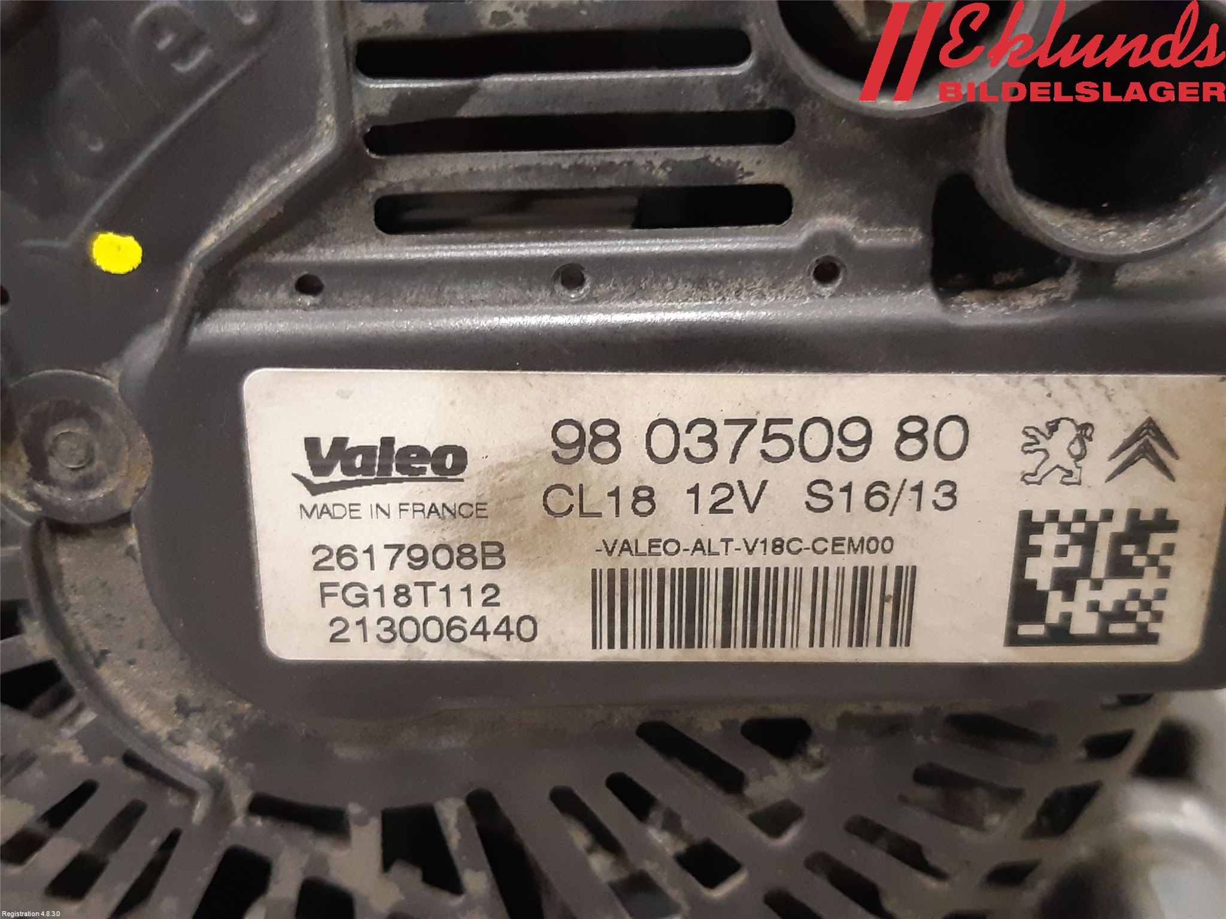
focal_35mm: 26
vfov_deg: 53.1
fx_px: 921
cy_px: 460
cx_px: 613
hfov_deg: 67.3
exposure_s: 1/25
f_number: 1.7
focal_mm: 3.93
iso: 400
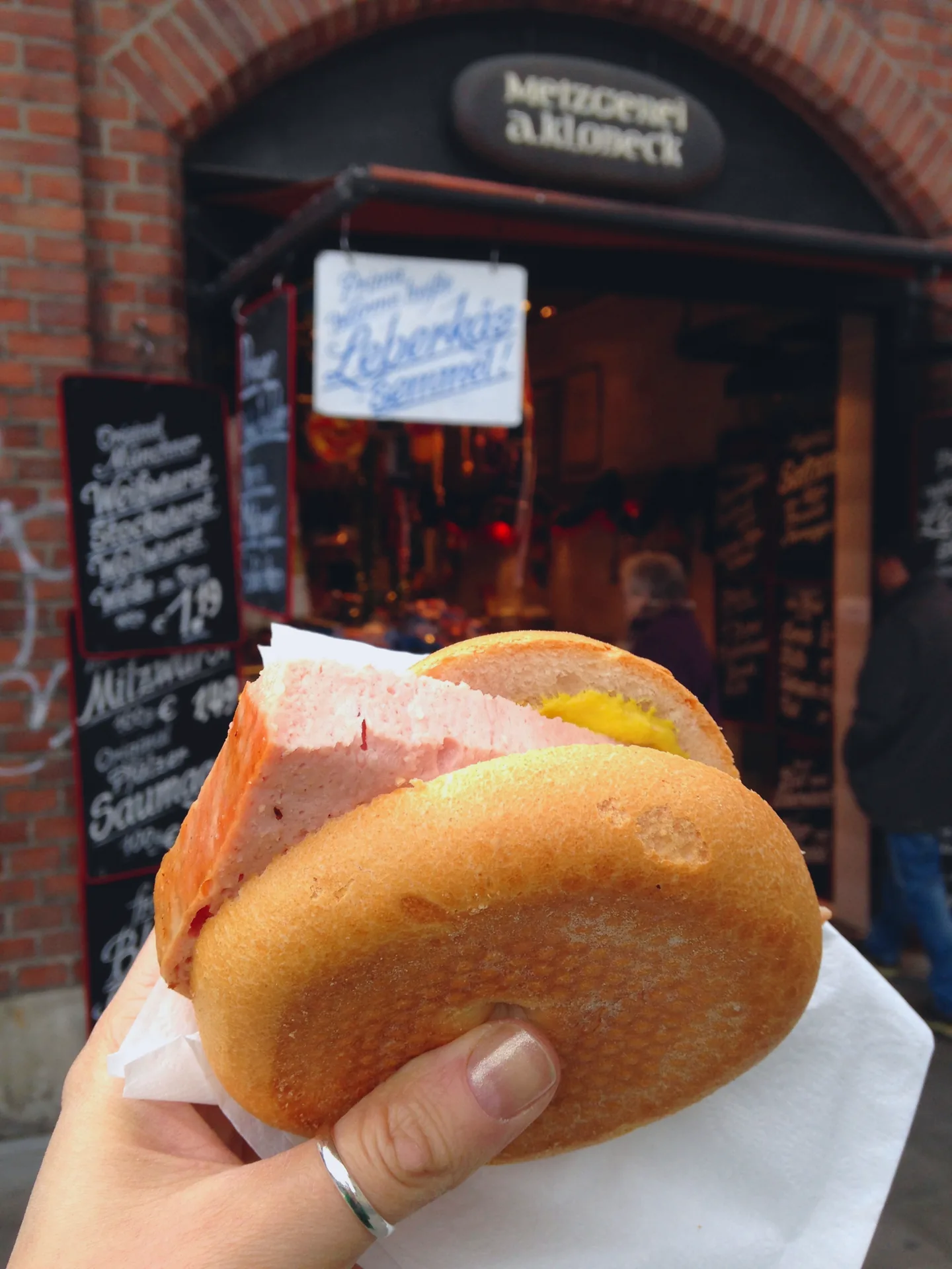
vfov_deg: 55.4
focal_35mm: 33
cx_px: 476
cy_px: 634
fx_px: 1210
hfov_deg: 42.9
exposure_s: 1/156
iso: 50
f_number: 2.4
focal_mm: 4.12
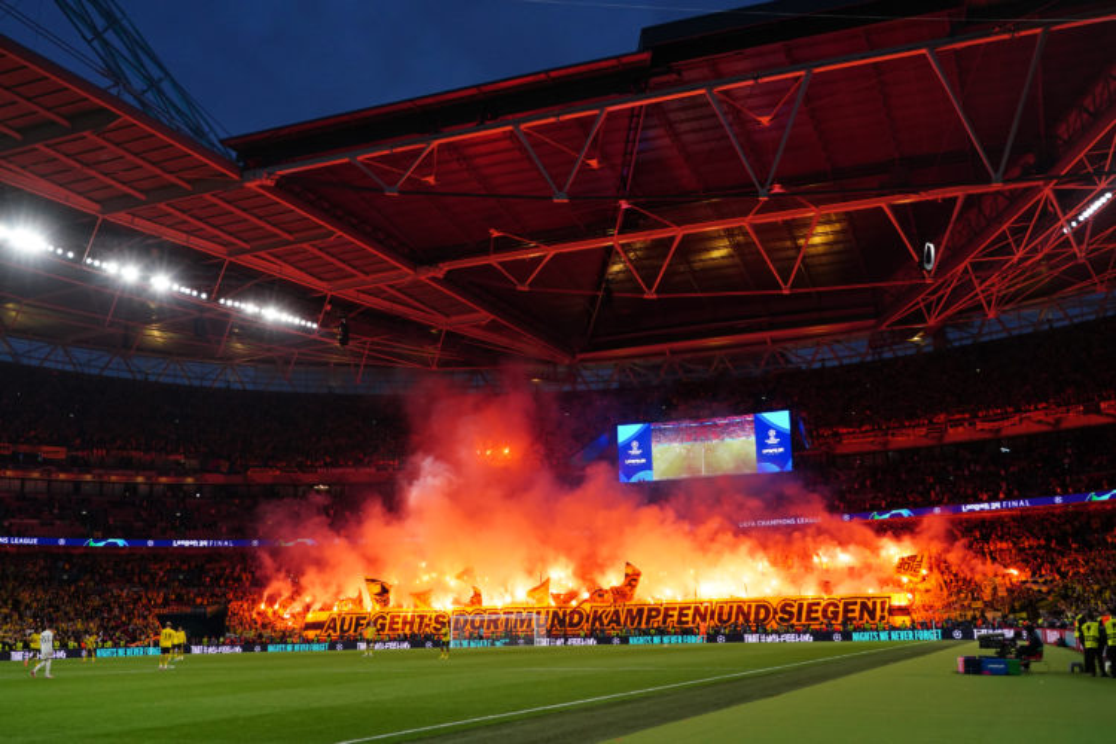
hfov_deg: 53.1
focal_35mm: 36
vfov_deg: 36.9
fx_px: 1116
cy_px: 372
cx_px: 558
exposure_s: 1/1000
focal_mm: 36
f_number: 5
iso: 2500
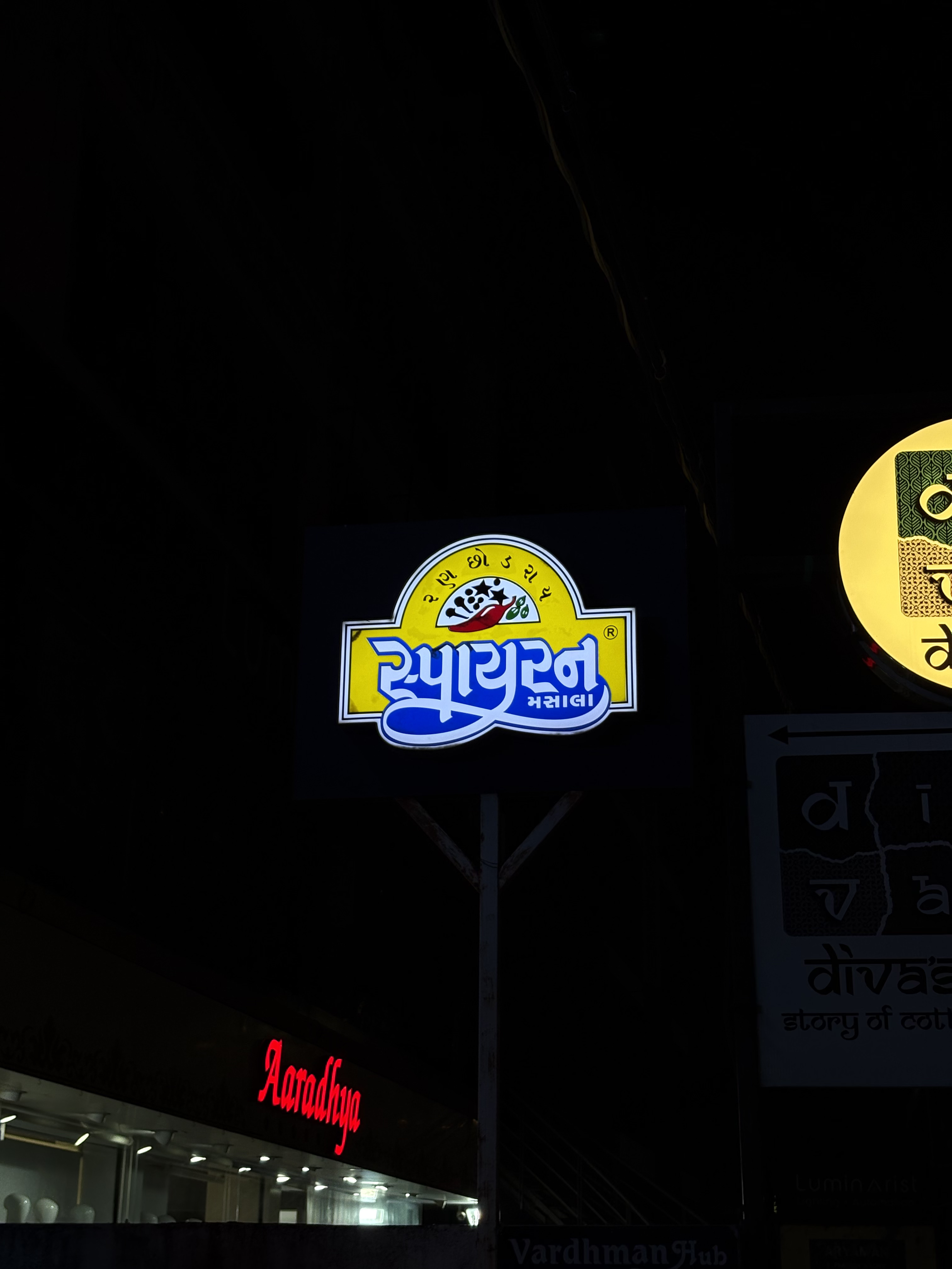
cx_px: 476
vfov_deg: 36.8
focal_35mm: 52
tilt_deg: +20.0
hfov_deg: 28.0
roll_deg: -1.8
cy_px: 634
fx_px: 1907
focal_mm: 5.96
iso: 50
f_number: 1.6
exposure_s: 1/310
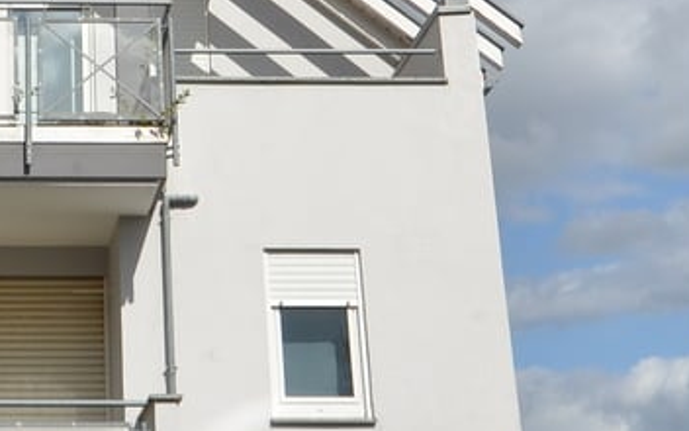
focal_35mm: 104
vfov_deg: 12.0
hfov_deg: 19.4
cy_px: -238
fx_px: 1953
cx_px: -22
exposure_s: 1/500
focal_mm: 20
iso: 200
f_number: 11
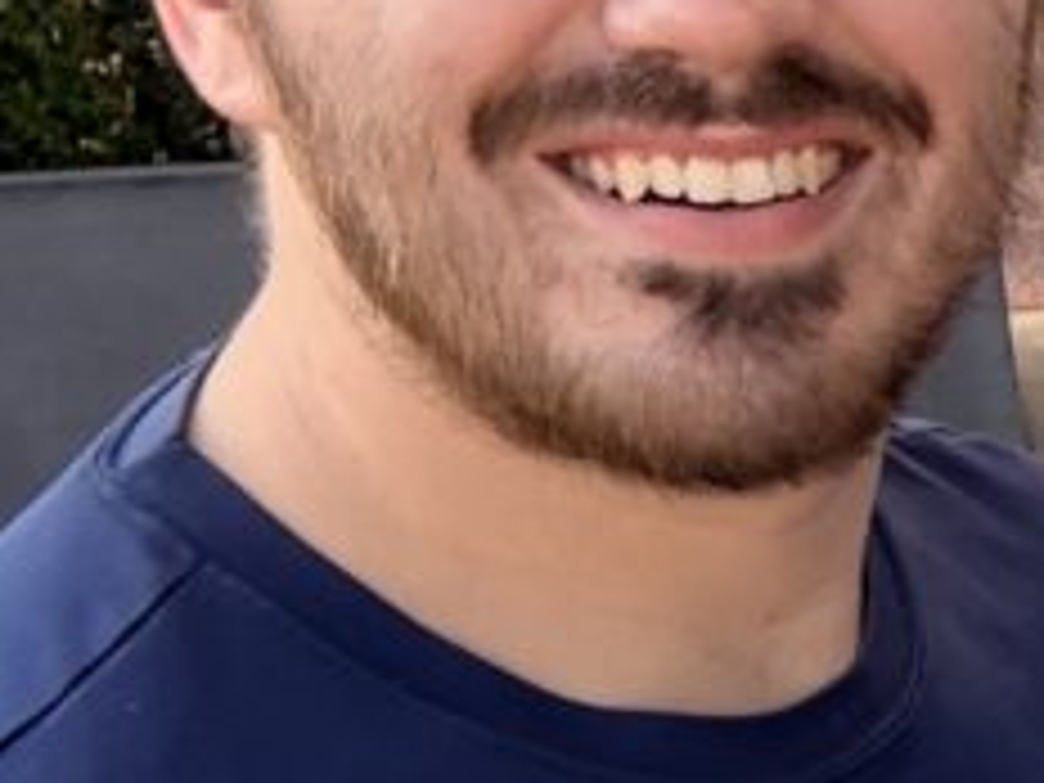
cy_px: 904
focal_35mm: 119
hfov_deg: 12.6
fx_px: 3589
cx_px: 2547
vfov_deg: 12.2
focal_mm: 2.69
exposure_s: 1/189
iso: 25
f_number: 1.9
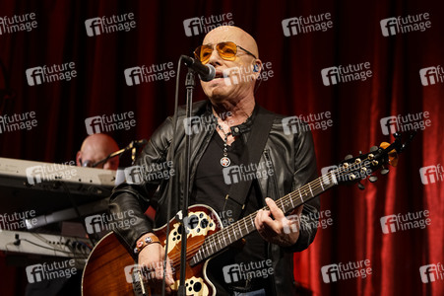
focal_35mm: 85
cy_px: 148
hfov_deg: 23.9
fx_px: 1048
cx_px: 222
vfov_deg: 16.0
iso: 1600
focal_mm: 85
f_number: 4
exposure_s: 1/80
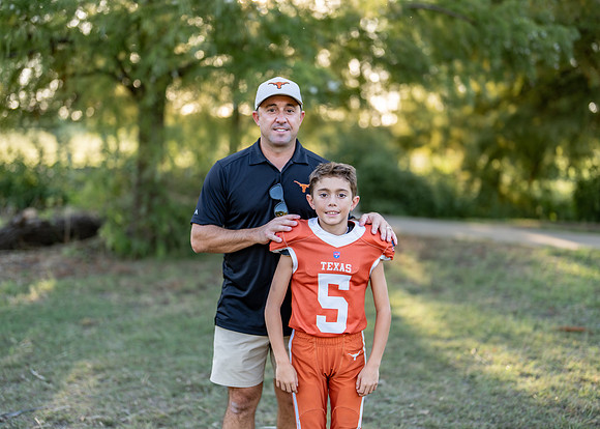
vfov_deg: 27.0
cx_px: 300
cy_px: 214
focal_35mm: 52
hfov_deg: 37.2
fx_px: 893
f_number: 1.2
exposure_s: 1/640
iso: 100
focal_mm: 50
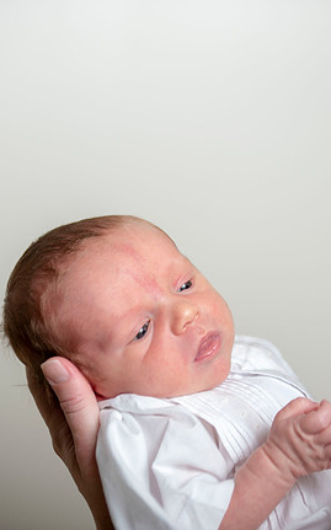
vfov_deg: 11.7
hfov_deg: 7.3
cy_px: 266
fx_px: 2586
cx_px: 236
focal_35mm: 179
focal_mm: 116
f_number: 2.8
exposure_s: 1/200
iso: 80
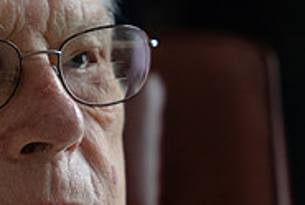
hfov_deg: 8.6
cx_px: -29
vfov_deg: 5.8
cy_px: 142
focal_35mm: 236
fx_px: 2003
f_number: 2.8
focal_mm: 70
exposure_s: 1/80
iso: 2500
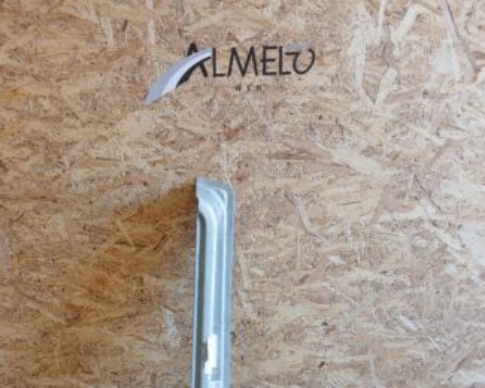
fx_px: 560
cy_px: 257
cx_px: 193
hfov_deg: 46.6
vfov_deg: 37.8
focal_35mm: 39
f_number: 1.8
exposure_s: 1/50
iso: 160
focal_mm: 3.98
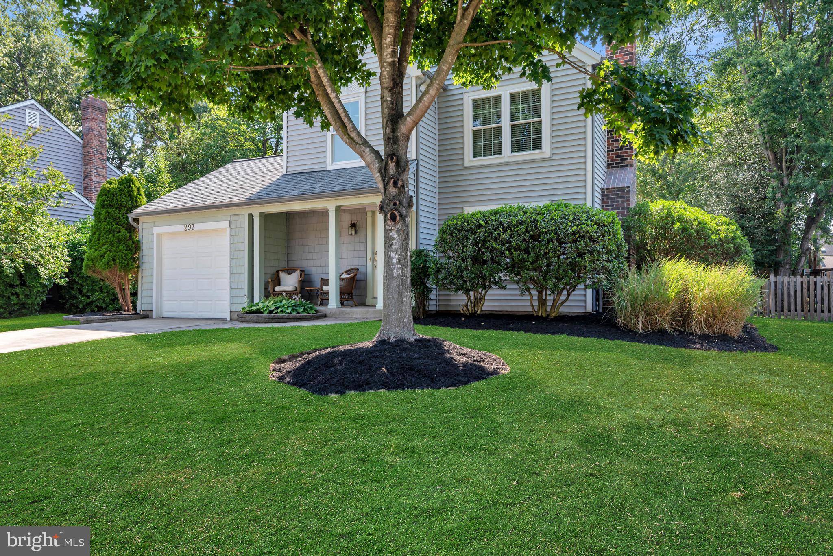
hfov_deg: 73.7
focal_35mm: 24
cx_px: 416
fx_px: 555
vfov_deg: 53.2
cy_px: 278
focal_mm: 24
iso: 160
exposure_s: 1/60
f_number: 9
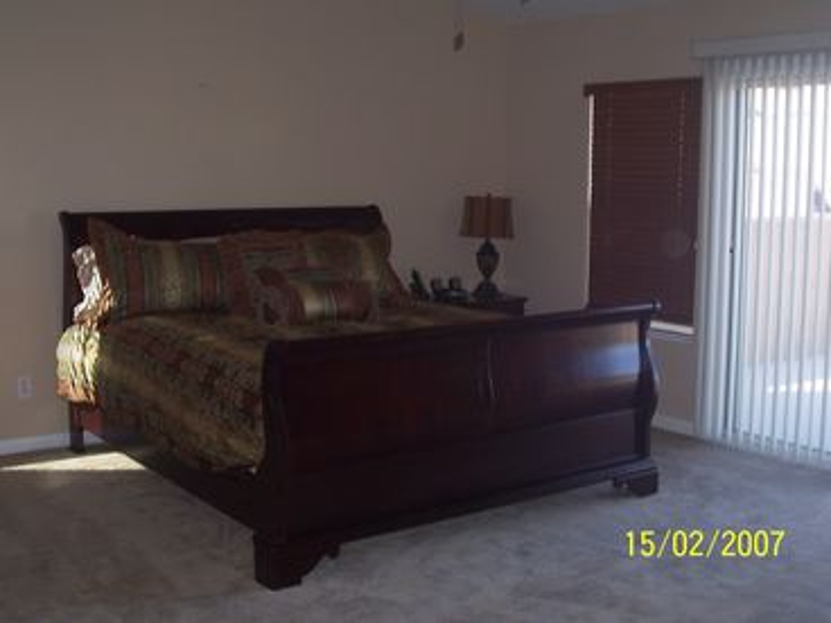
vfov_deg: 34.3
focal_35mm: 42
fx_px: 1008
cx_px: 416
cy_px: 312
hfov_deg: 44.8
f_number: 3
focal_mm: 7
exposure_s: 1/60
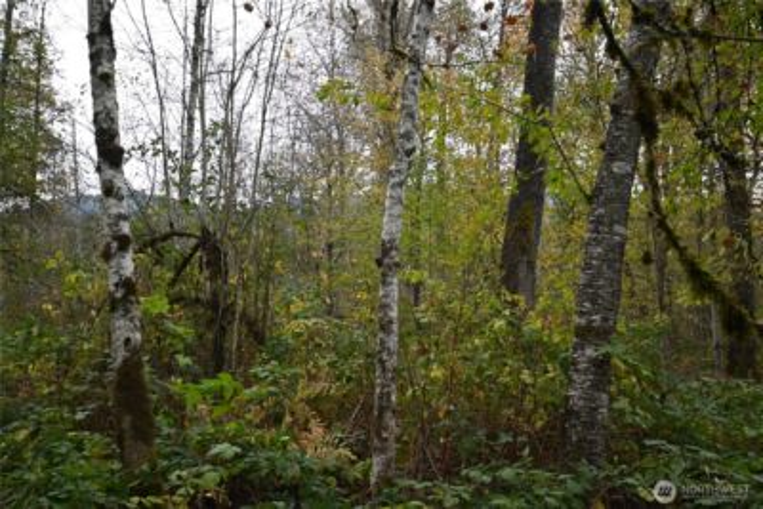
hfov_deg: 53.1
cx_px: 382
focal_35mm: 36
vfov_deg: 36.9
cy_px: 254
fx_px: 763
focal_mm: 24
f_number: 4.5
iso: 3200
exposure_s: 1/800
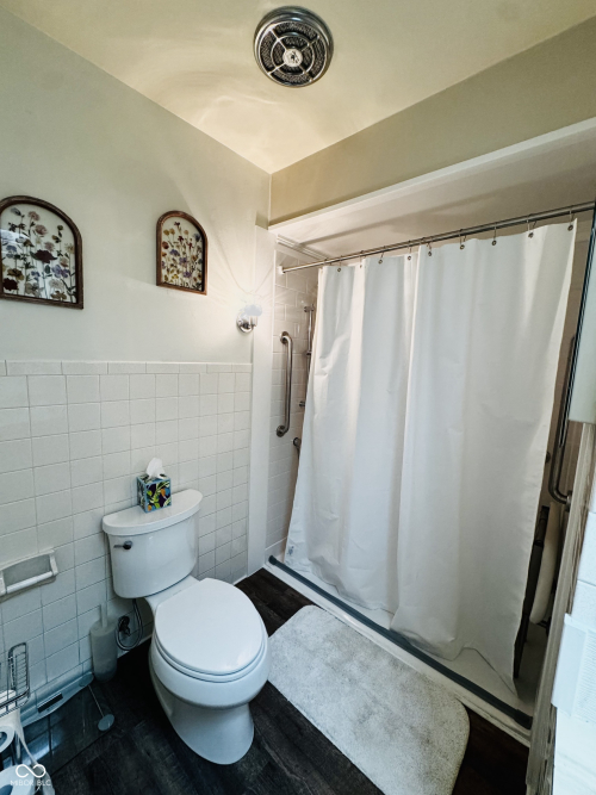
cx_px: 298
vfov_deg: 102.1
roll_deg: -2.5
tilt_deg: -7.3
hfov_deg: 85.7
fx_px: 321
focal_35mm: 14
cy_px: 398
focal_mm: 2.22
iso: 320
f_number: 2.2
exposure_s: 1/120
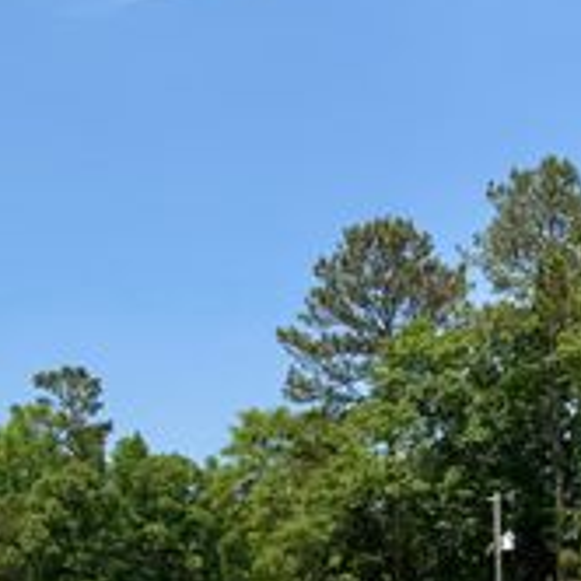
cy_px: 551
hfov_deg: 26.8
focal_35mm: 64
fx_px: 1215
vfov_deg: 25.8
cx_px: 200
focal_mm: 6.76
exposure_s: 1/4405
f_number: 1.78
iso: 80
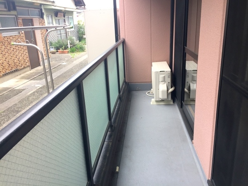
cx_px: 124
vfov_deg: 48.2
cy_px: 93
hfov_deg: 61.7
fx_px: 208
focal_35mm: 29
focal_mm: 4.15
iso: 32
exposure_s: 1/124
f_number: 2.2
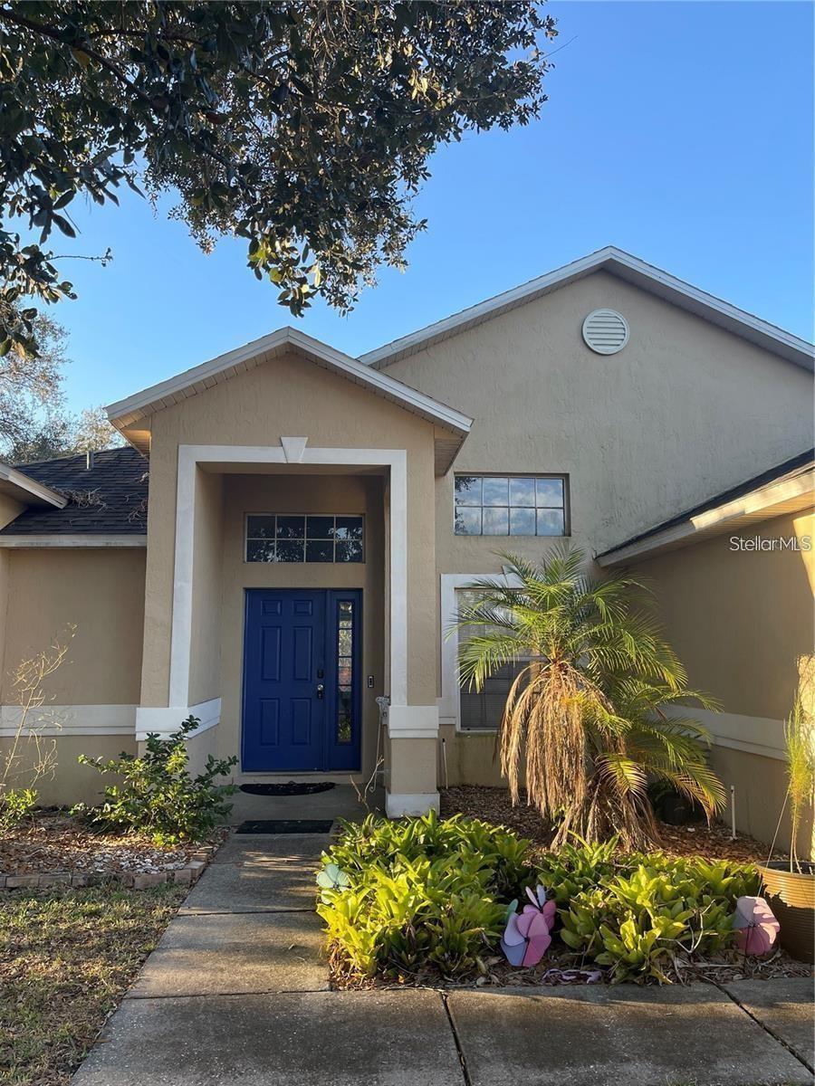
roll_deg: +0.1
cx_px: 408
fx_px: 816
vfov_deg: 67.3
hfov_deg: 53.1
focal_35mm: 26
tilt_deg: +6.7
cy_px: 543
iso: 50
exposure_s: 1/587
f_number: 1.6
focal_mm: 5.1
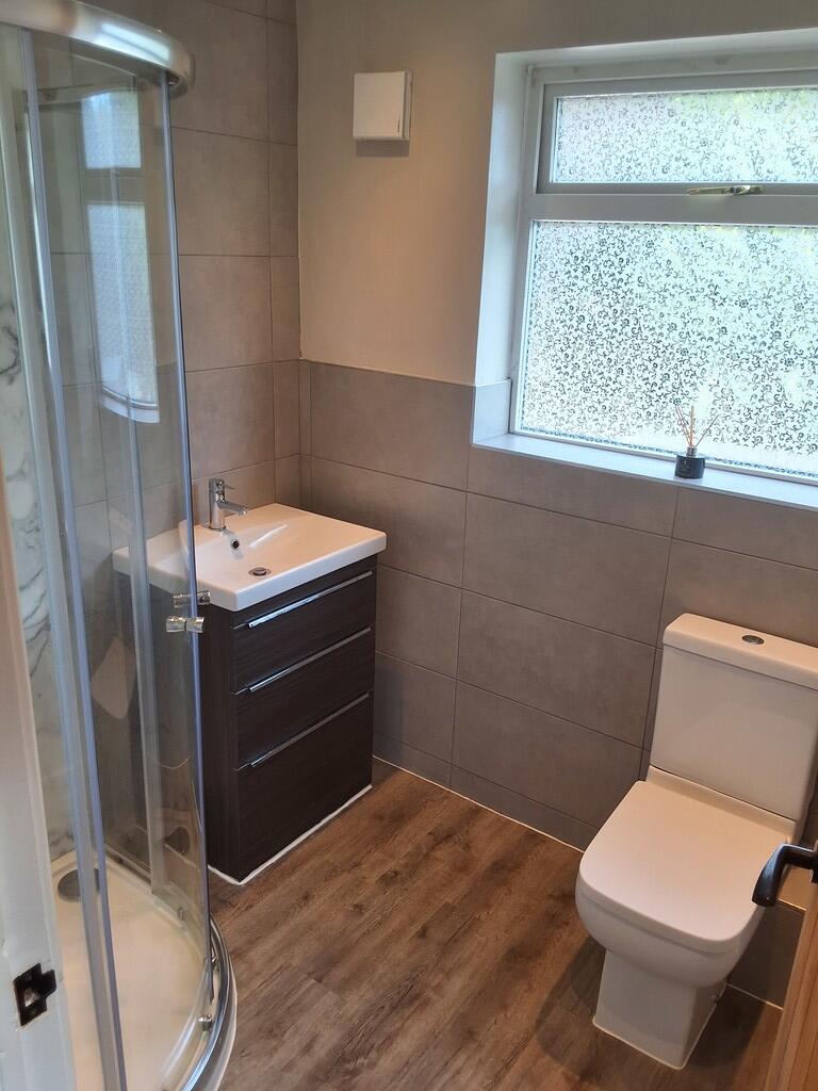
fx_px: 882
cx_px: 409
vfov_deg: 63.4
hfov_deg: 49.7
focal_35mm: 28
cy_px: 546
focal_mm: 2.91
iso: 40
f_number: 1.9
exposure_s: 1/100
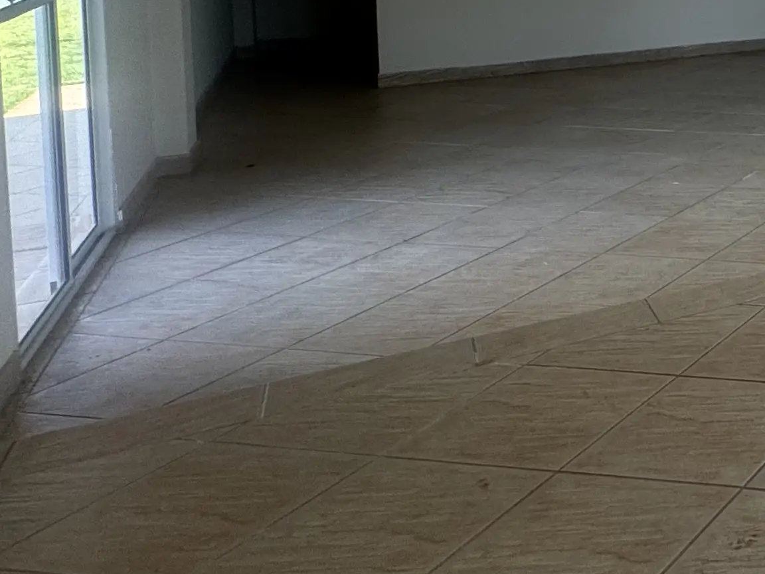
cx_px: 1211
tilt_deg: -2.2
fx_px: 1083
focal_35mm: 49
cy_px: -72
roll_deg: +0.8
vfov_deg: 27.0
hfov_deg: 25.8
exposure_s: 1/120
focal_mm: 2.22
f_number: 2.2
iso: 50
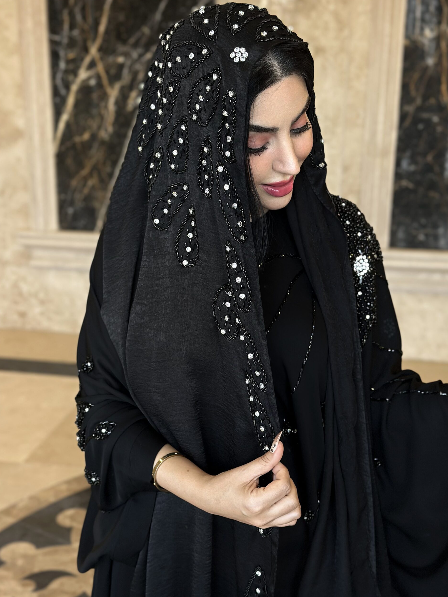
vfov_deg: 38.9
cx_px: 222
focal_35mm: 49
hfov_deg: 29.7
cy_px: 294
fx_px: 846
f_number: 1.78
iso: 64
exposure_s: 1/50
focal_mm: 6.86
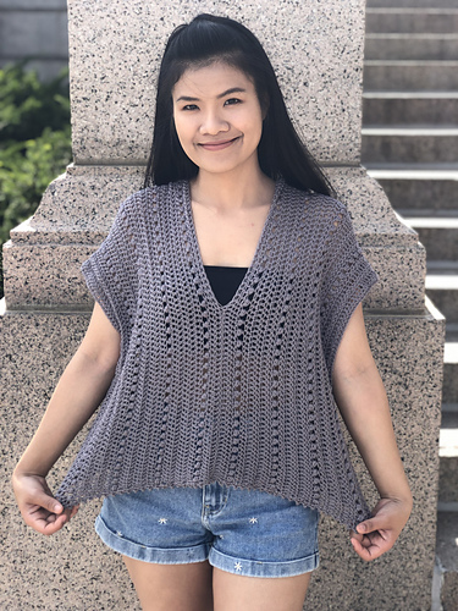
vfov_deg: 33.8
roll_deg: +0.1
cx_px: 229
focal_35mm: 57
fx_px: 1006
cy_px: 306
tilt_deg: -12.8
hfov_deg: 25.7
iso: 20
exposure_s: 1/186
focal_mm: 6.6
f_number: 2.8
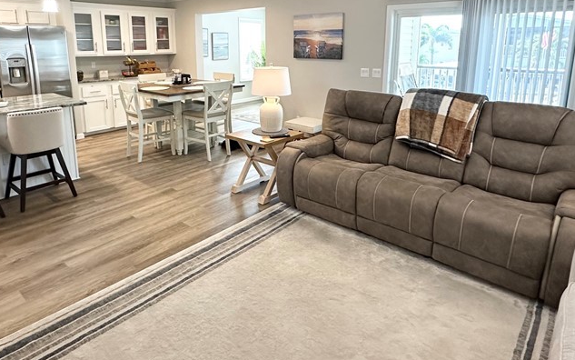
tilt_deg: -10.5
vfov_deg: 49.9
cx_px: 264
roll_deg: +0.1
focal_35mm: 24
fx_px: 376
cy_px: 110
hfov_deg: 74.6
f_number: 2.2
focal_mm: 2.22
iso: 320
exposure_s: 1/120
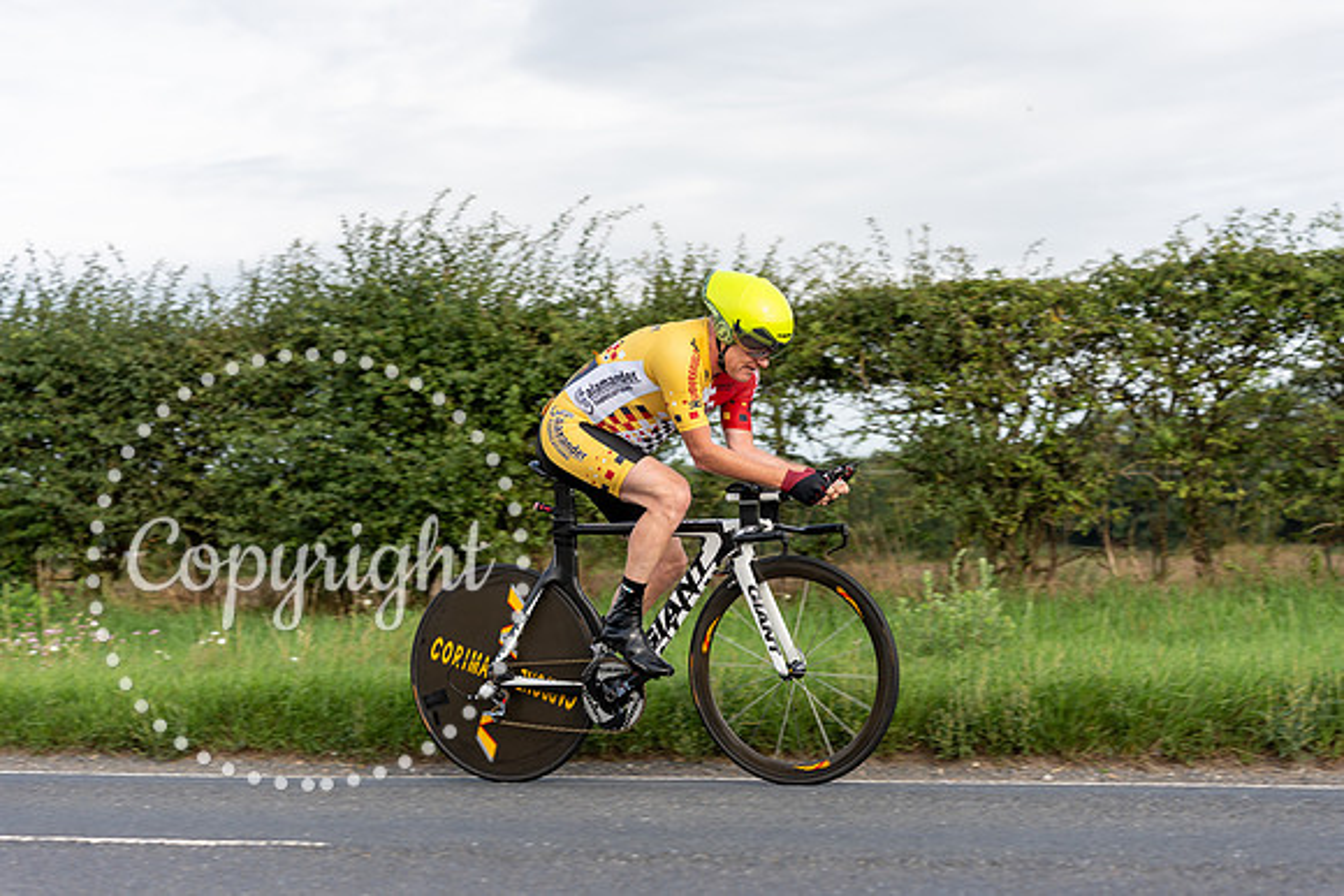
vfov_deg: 18.2
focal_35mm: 75
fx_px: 2796
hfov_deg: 27.0
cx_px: 672
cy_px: 448
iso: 160
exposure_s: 1/640
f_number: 4
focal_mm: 71
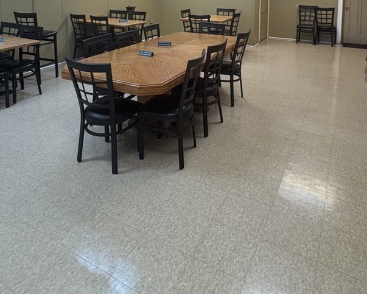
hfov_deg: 60.4
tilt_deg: -5.9
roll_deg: +0.0
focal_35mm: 29
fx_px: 315
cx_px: 174
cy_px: 10
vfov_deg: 43.9
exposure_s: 1/120
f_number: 2.2
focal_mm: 2.22
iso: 400
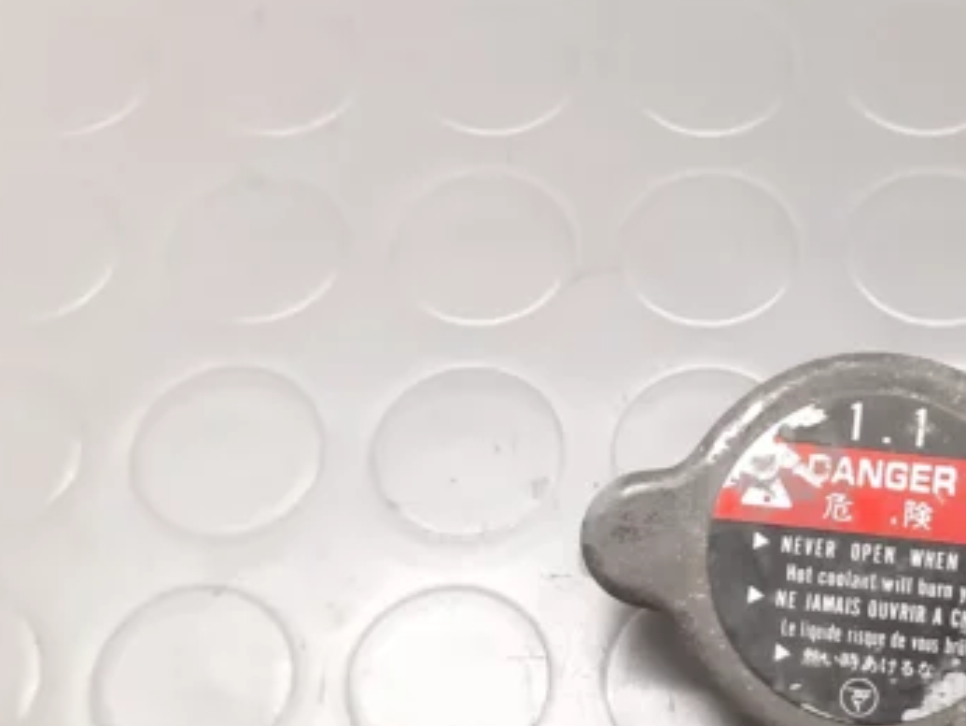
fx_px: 1312
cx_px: 708
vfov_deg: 30.6
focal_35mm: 47
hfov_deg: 39.5
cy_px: 491
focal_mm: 3.93
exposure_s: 1/25
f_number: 1.7
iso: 500
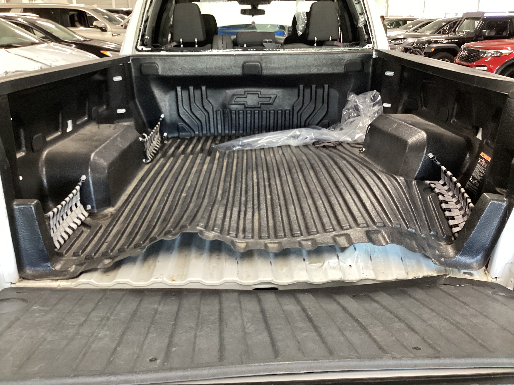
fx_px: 460
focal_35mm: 31
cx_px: 257
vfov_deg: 45.4
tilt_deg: -22.4
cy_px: 192
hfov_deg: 58.4
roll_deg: -0.9
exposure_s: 1/33
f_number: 2.4
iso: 320
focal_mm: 3.3
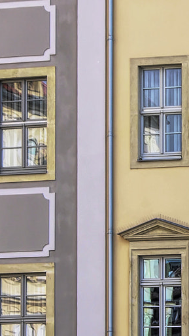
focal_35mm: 245
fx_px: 2180
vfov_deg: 8.8
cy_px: 241
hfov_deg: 4.9
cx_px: 310
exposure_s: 1/125
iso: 100
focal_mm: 50
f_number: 6.3
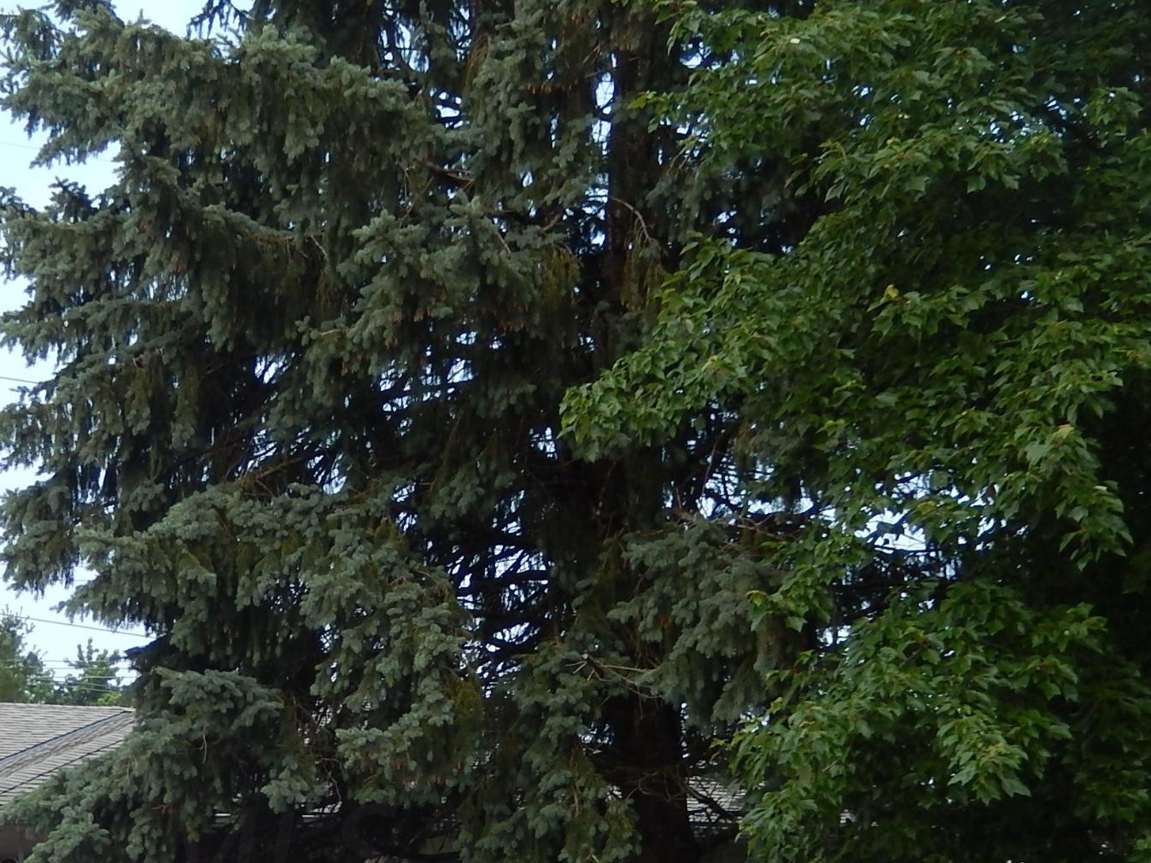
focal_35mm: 89
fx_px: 2959
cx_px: 169
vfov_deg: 16.3
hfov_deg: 21.6
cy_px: 853
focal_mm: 8.1
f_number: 4.3
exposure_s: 1/250
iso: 125
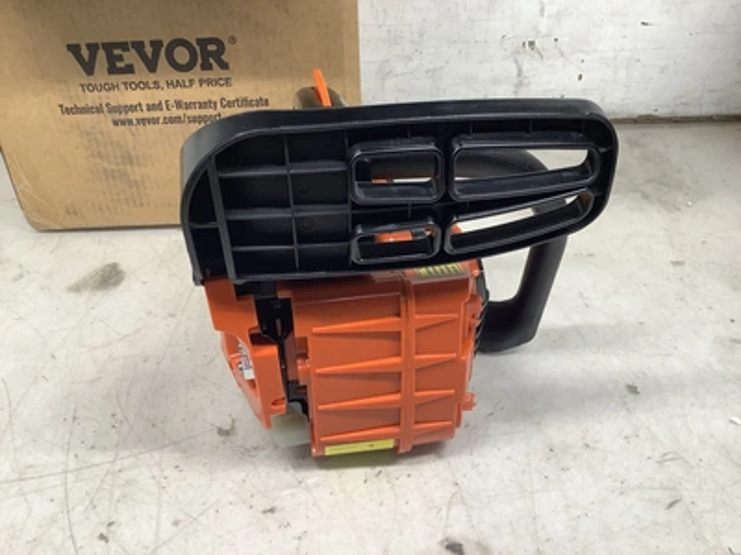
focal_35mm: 31
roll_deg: +2.0
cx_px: 370
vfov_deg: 45.4
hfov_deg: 58.4
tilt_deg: -33.1
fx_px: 664
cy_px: 278
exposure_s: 1/60
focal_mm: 3.3
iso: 64
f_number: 2.4
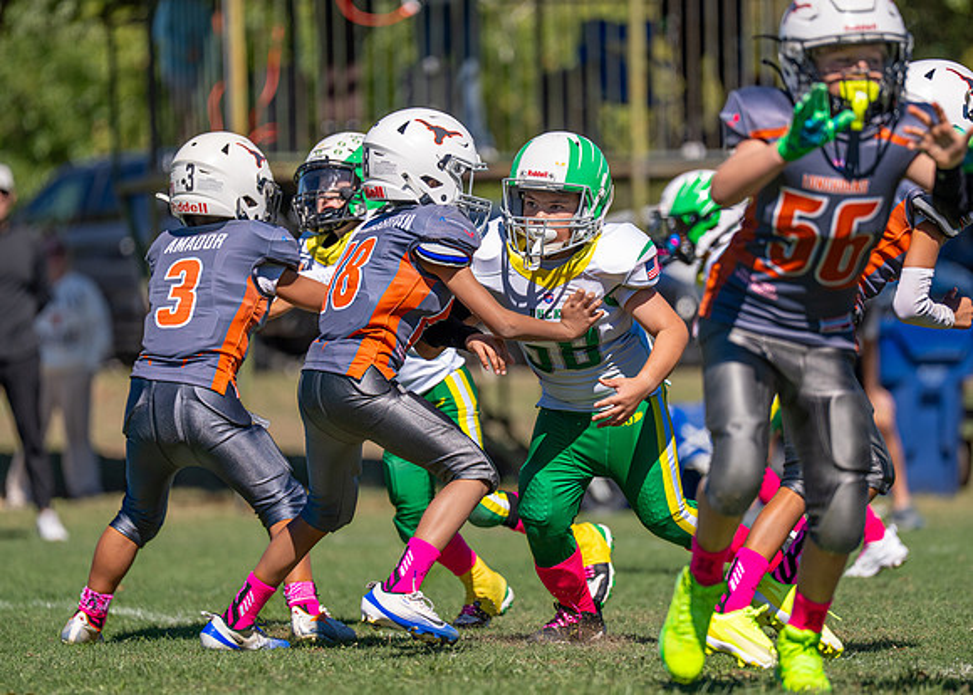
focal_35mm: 287
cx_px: 522
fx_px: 7919
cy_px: 342
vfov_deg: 5.0
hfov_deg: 7.0
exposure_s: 1/4000
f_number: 2.8
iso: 160
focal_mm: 200
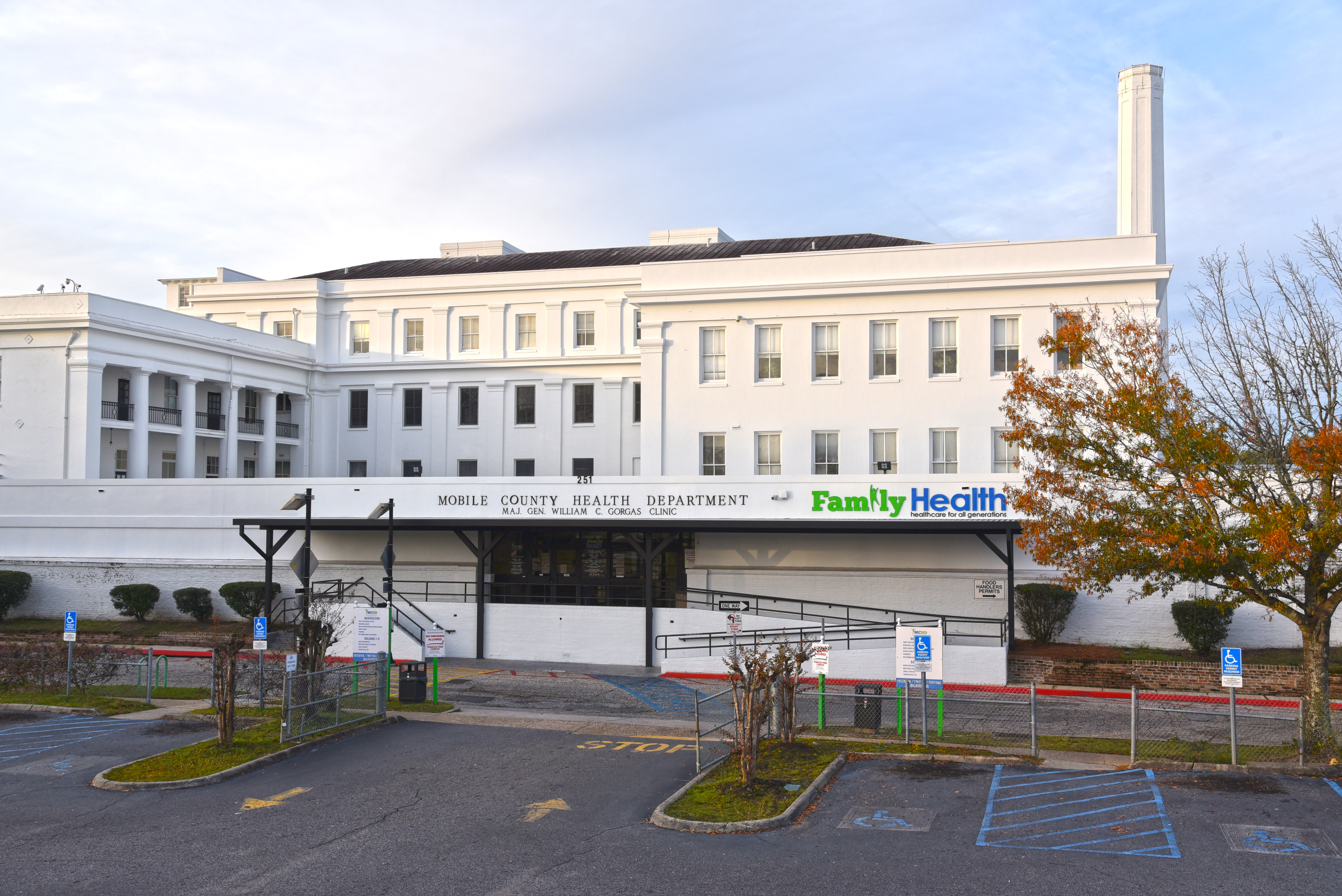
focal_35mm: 35
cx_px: 671
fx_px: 1305
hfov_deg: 54.4
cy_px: 448
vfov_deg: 37.9
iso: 280
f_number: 8
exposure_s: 1/250
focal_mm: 35
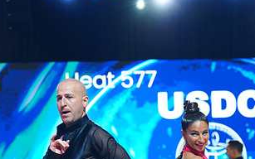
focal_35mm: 135
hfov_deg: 15.5
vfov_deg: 9.5
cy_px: 219
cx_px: 149
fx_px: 938
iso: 2000
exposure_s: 1/500
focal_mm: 70
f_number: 2.8
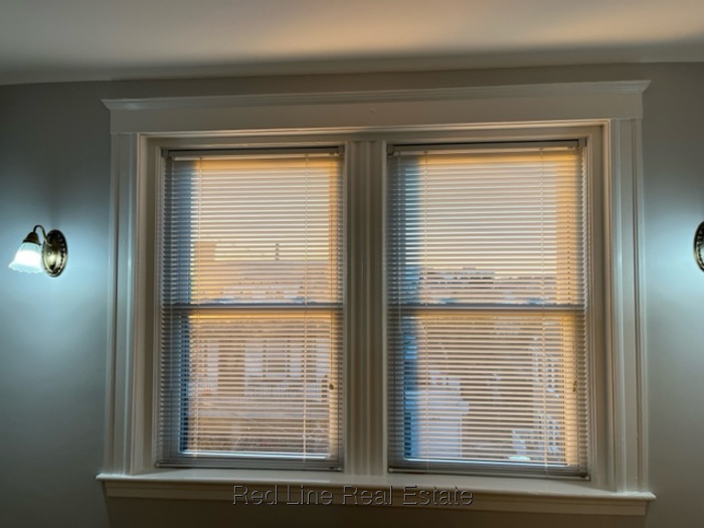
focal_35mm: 26
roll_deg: +0.4
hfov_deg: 67.3
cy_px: 264
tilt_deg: +2.0
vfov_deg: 53.1
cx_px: 352
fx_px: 529
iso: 64
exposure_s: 1/152
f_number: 1.6
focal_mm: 5.1
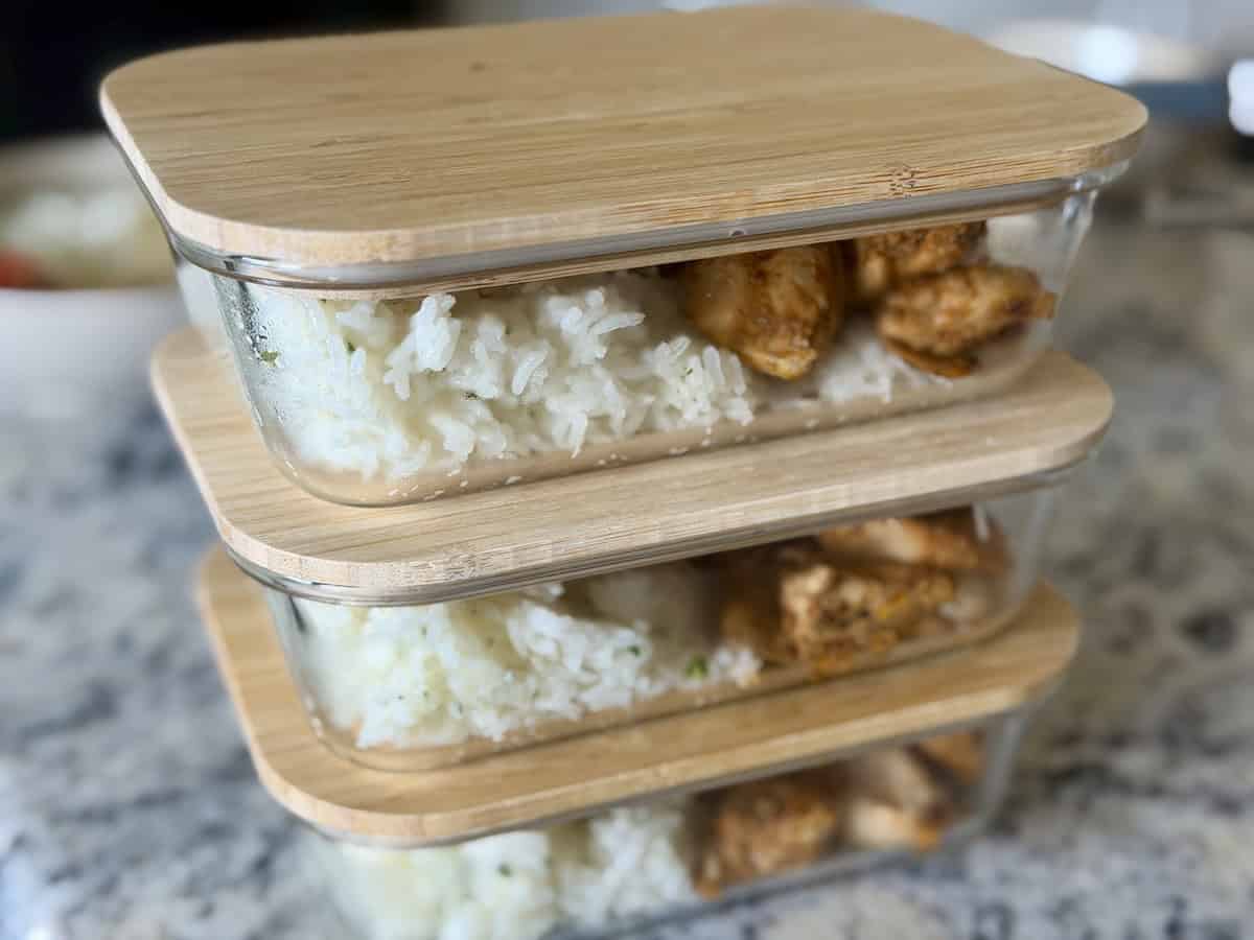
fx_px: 1739
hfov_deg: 39.7
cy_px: 470
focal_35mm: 48
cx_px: 627
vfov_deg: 30.3
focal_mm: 6.8
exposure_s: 1/60
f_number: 1.8
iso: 160
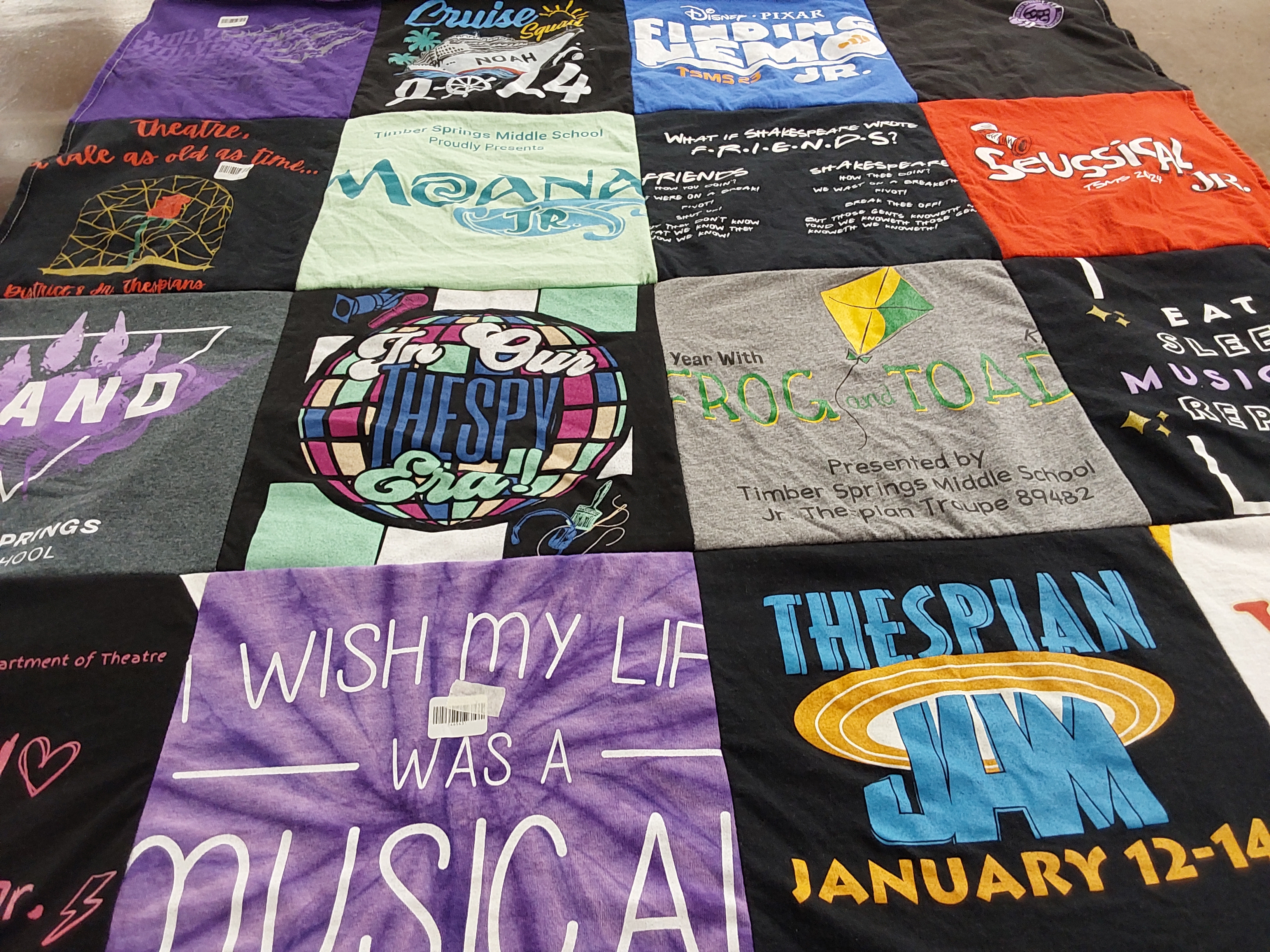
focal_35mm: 28
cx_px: 635
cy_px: 476
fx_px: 1027
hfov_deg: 63.4
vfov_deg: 49.7
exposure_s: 1/50
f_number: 1.9
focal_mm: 2.91
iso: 125
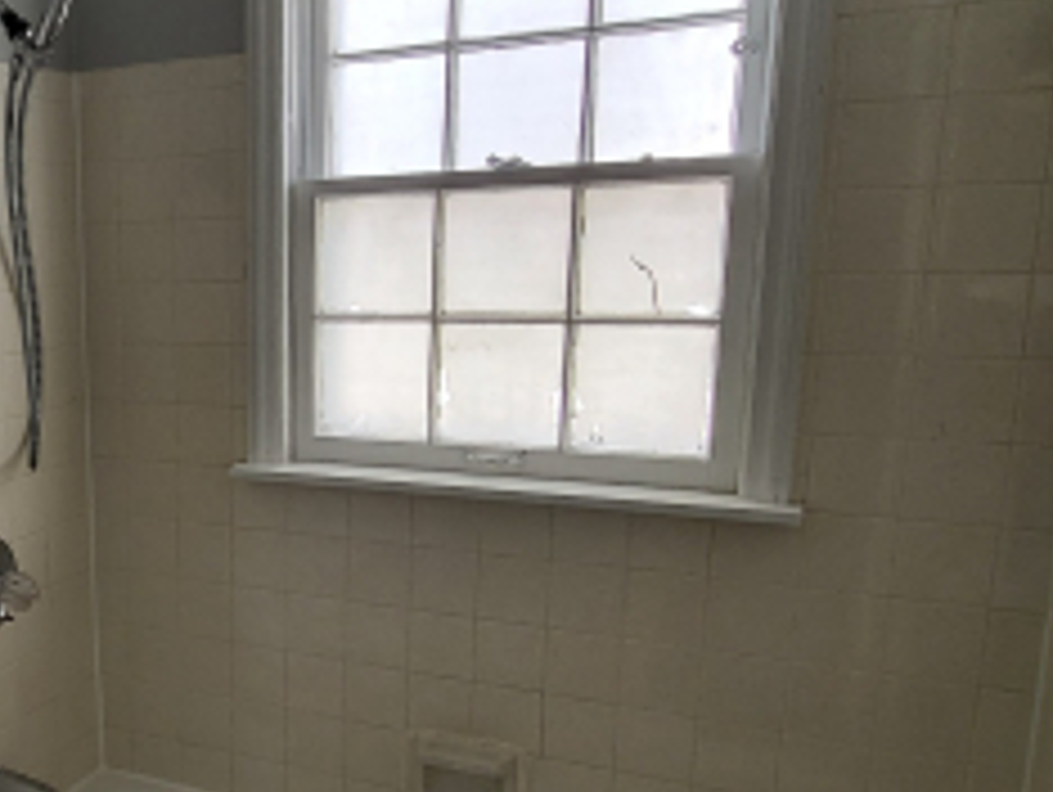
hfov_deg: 44.7
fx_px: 1127
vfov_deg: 38.5
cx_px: 70
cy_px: 495
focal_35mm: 37
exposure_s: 1/60
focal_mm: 1.74
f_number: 2.2
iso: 64
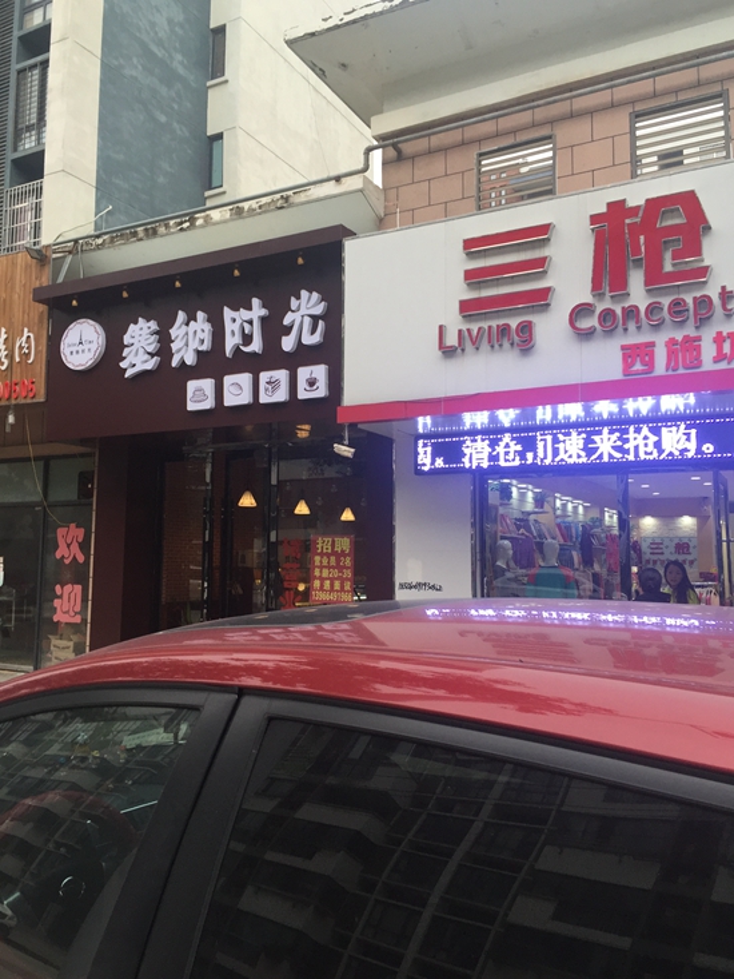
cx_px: 367
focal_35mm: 29
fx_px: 820
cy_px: 490
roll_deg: +0.6
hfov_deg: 48.2
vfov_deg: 61.7
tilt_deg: +9.2
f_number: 2.2
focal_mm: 4.15
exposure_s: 1/120
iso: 50
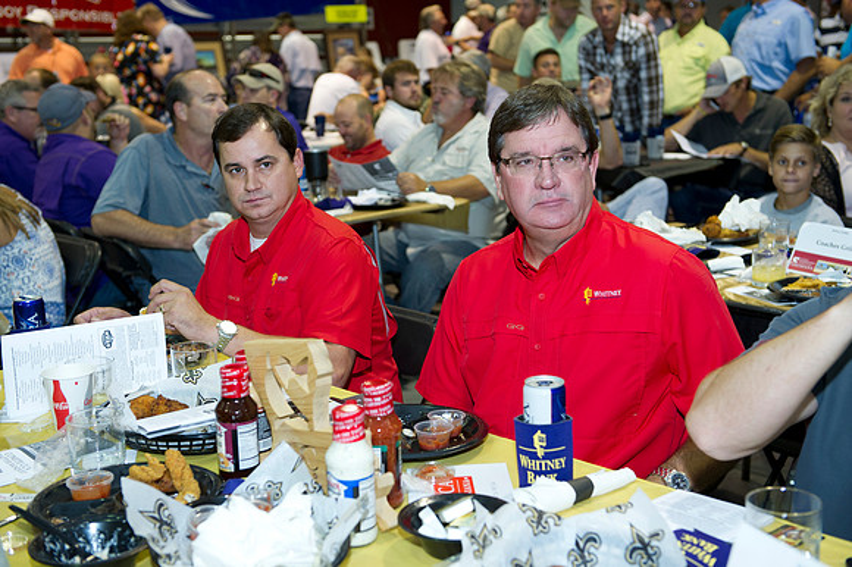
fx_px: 1183
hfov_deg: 39.6
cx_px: 426
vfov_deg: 27.0
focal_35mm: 50
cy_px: 284
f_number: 4
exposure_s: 1/80
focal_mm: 50
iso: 1250
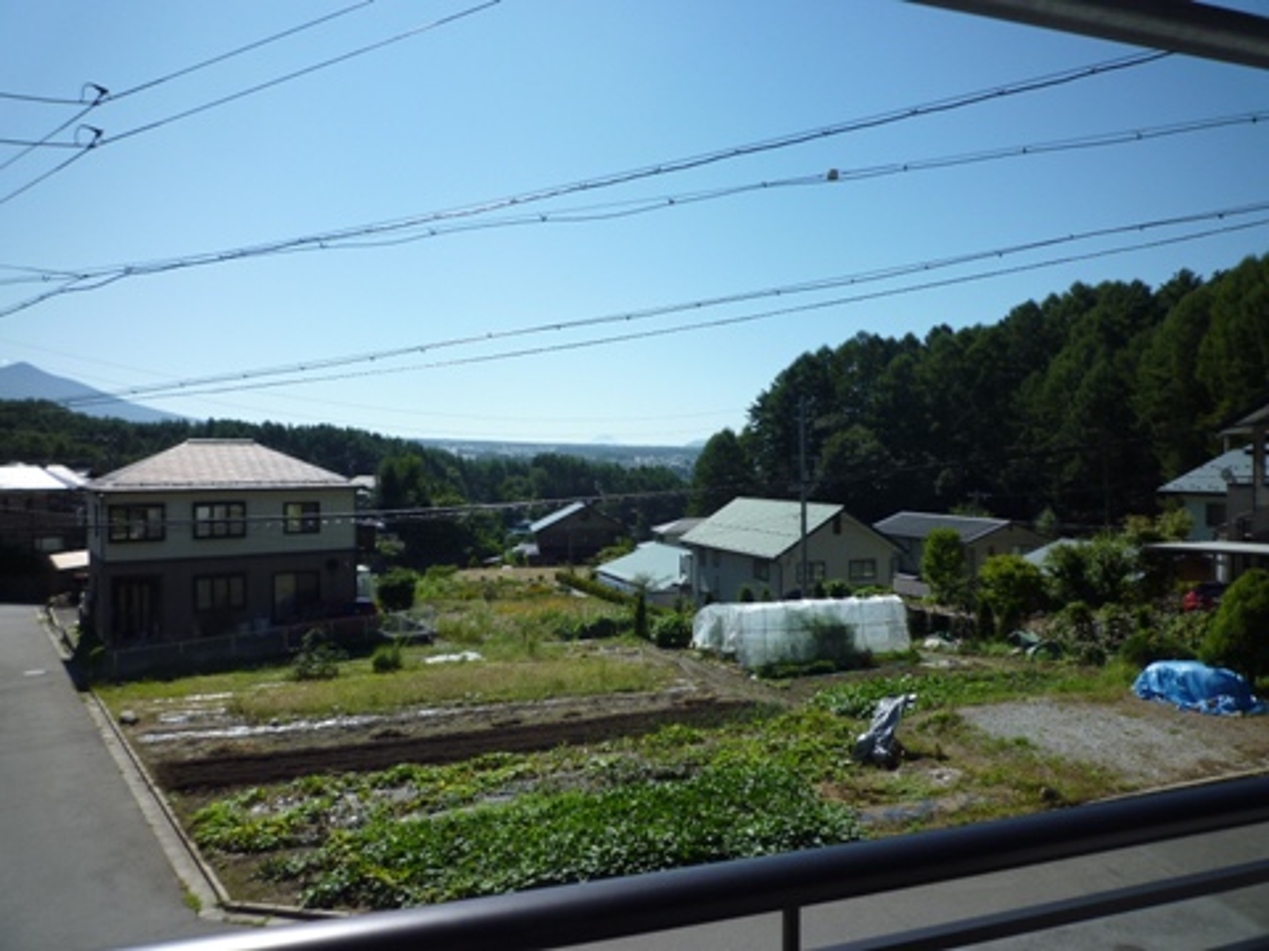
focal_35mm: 25
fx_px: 916
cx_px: 634
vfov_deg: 54.9
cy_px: 476
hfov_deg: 69.4
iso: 80
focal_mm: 4.4
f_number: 4
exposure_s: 1/800
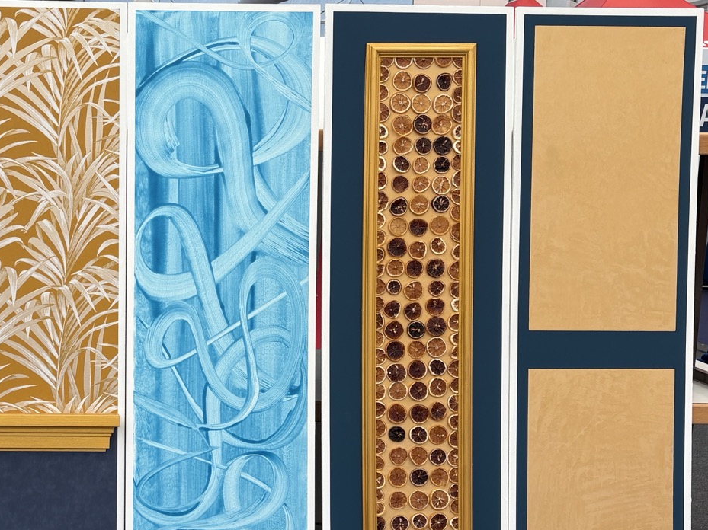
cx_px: 145
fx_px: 1145
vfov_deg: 26.0
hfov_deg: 33.4
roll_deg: +0.4
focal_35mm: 56
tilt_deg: -8.1
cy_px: 321
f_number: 1.6
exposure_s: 1/130
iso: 32
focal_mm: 5.96
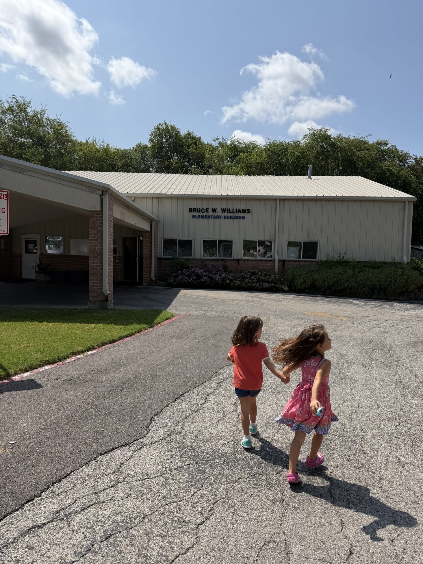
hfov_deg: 56.8
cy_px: 282
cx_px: 212
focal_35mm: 24
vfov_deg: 71.6
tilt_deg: -2.5
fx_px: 391
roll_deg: +0.2
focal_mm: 6.76
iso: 80
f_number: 1.78
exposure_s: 1/7353
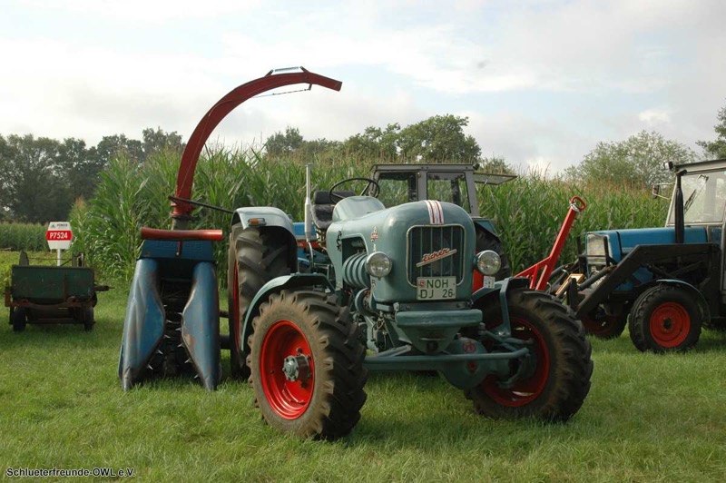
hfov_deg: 48.0
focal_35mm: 40
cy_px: 242
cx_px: 363
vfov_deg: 33.0
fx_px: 816
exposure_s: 1/250
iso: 400
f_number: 8
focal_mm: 27
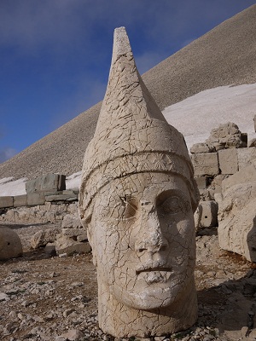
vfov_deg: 46.8
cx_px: 128
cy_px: 170
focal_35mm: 40
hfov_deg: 36.0
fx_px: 394
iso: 100
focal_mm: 20
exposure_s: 1/3200
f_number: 4
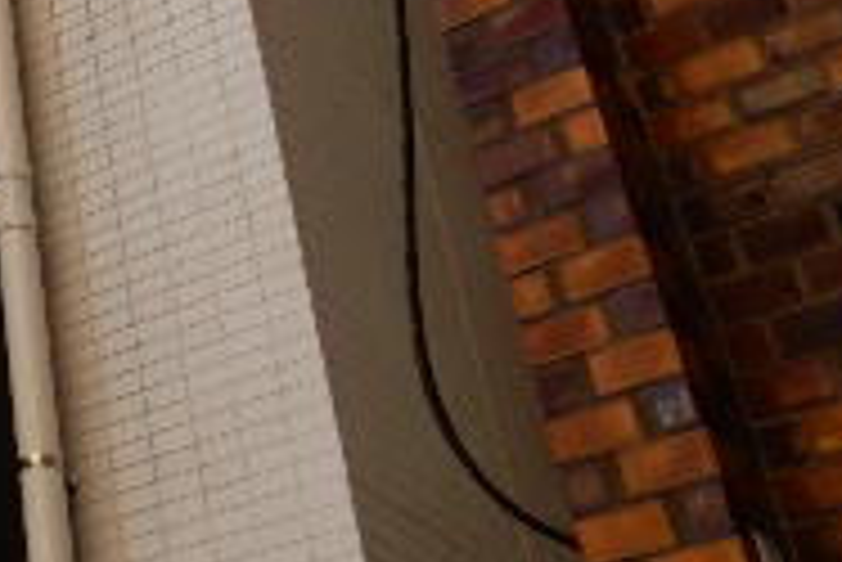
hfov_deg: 19.3
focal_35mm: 89
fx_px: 2083
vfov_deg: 14.7
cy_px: -180
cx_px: -495
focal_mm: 4.5
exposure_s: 1/200
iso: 125
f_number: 3.7
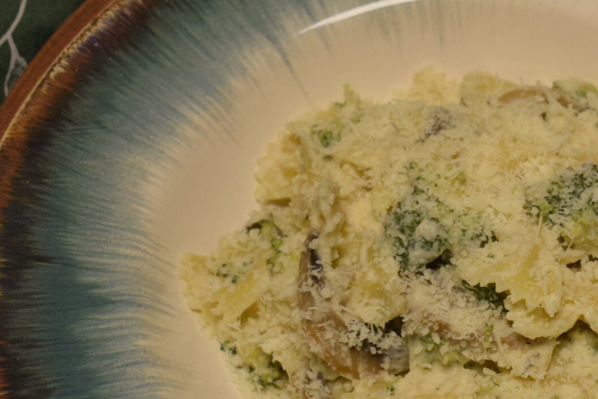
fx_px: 2060
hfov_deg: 16.3
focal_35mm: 124
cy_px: 309
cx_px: 562
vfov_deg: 11.0
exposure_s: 1/125
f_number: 4.5
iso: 800
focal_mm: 34
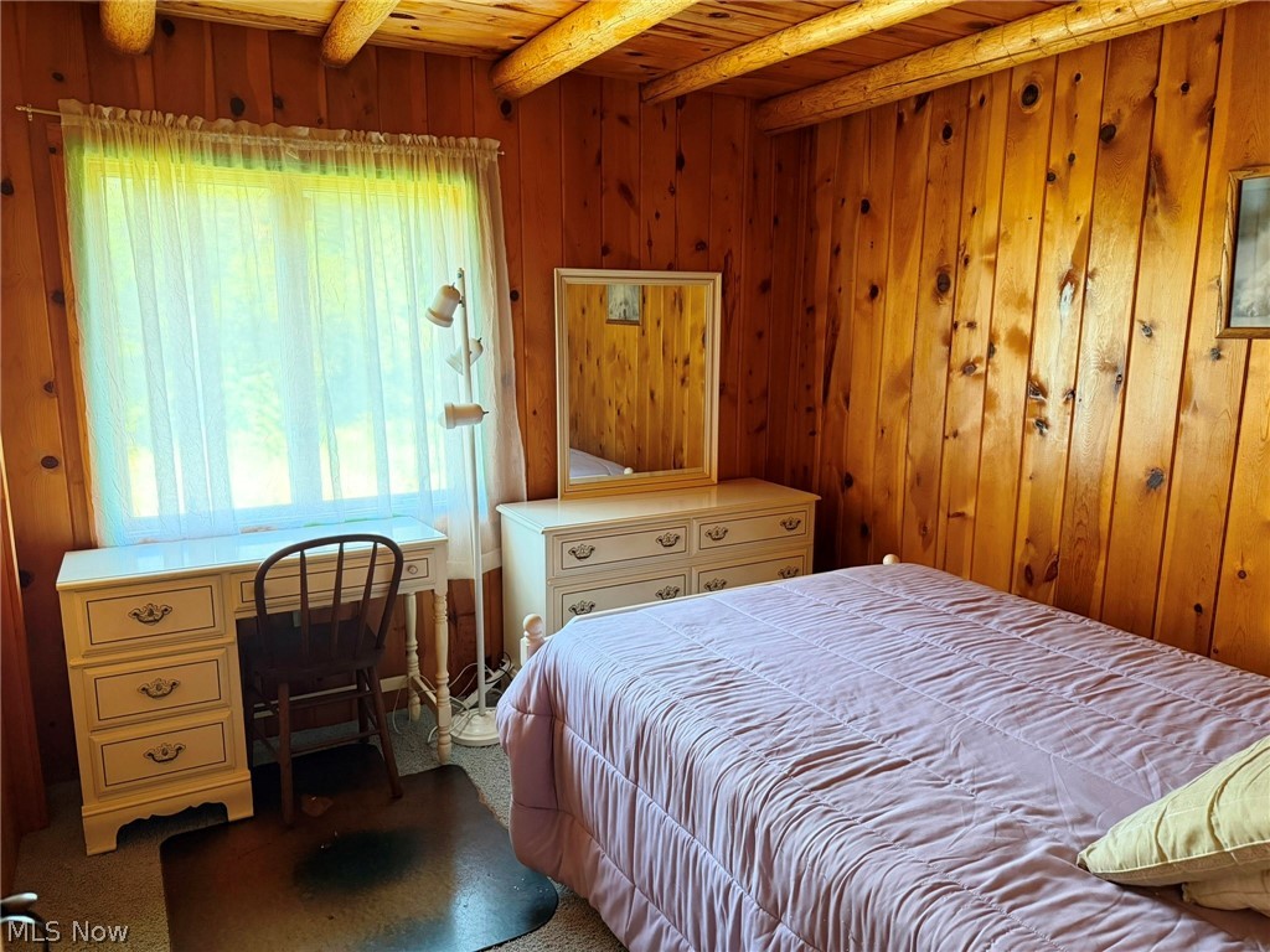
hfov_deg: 71.6
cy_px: 476
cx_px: 635
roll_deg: -0.3
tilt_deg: -11.0
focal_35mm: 24
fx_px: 881
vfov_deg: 56.8
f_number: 1.78
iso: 640
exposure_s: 1/60
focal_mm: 6.76
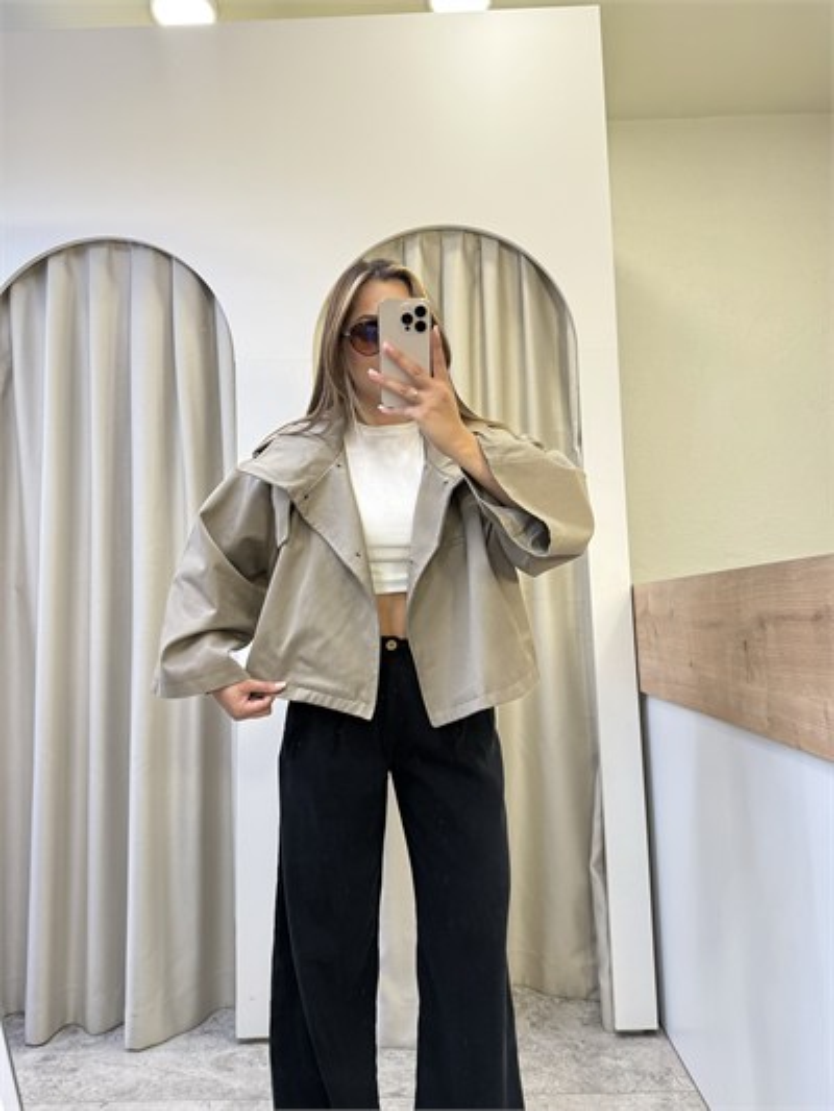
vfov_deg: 71.6
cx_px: 417
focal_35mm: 24
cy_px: 556
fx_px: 771
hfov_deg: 56.8
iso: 125
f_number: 1.78
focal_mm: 6.76
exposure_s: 1/100
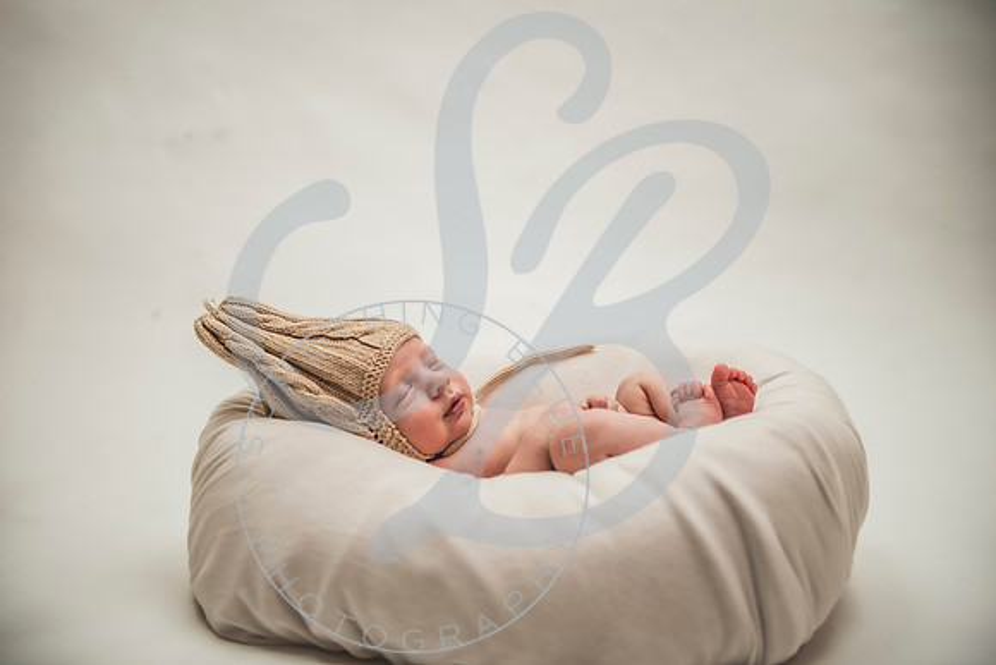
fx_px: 1522
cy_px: 332
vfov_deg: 24.6
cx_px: 498
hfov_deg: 36.2
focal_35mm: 55
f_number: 2.8
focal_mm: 55
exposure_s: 1/125
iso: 100
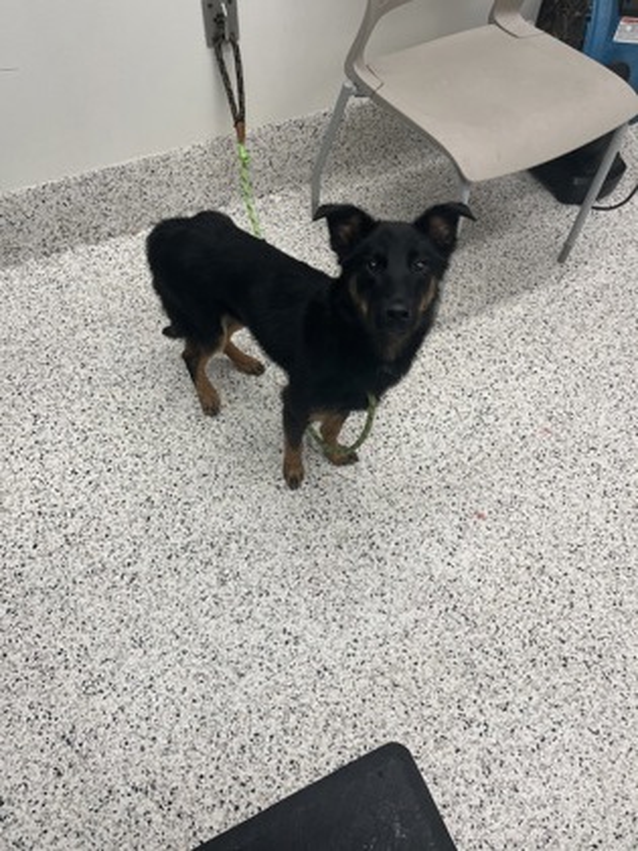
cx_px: 319
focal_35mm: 26
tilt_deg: -57.4
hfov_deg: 53.1
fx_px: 639
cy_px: 426
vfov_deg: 67.3
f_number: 1.6
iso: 64
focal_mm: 5.1
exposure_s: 1/122
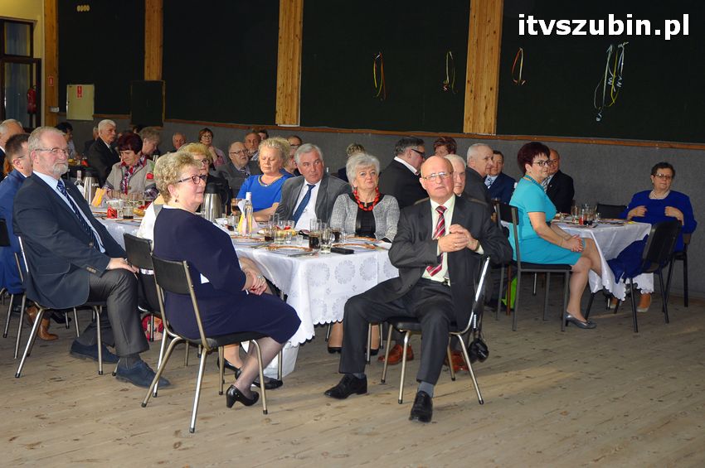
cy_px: 234
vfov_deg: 28.9
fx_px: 910
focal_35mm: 46
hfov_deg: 42.4
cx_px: 352
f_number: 4
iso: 500
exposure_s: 1/60
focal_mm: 31
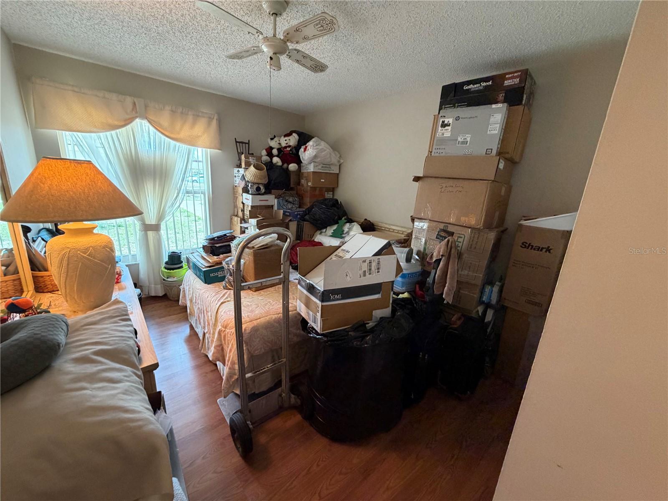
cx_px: 334
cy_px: 250
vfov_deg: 85.7
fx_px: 270
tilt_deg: -13.8
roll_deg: -3.2
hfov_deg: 102.1
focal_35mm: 14
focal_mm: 2.22
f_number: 2.2
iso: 320
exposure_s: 1/60
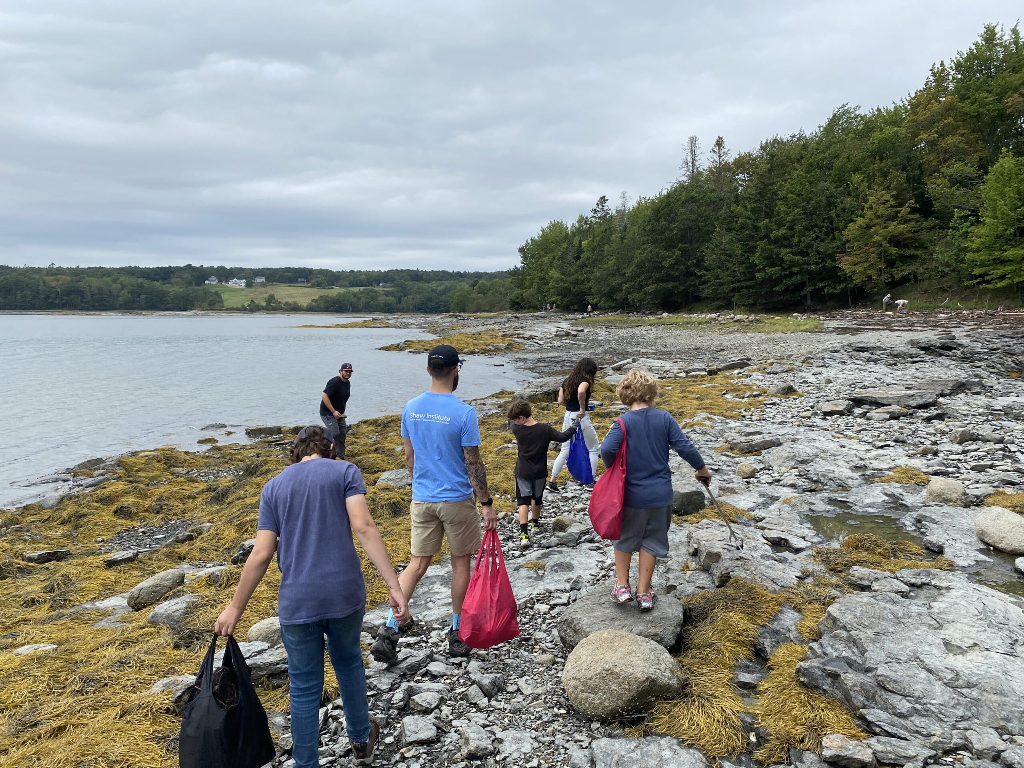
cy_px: 384
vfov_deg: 53.1
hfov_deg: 67.3
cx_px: 512
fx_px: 769
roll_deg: +0.1
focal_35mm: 26
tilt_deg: -4.2
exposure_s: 1/2410
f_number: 1.8
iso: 32
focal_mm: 4.25
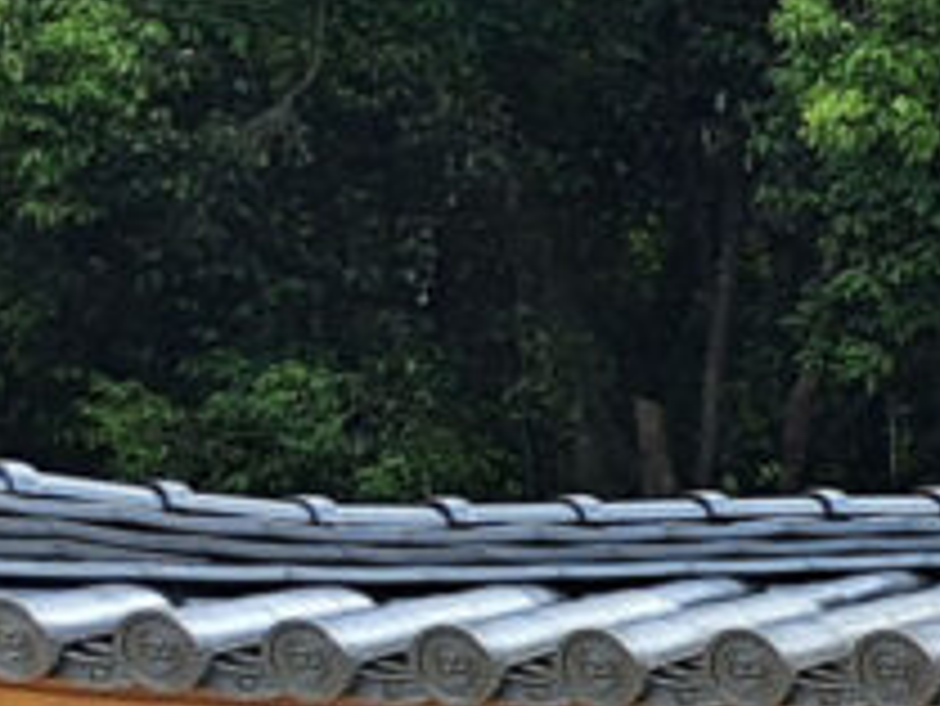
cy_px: 693
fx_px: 4374
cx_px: 2699
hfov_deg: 9.8
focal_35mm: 161
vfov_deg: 9.2
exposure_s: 1/950
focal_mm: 5.23
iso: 50
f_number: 1.8
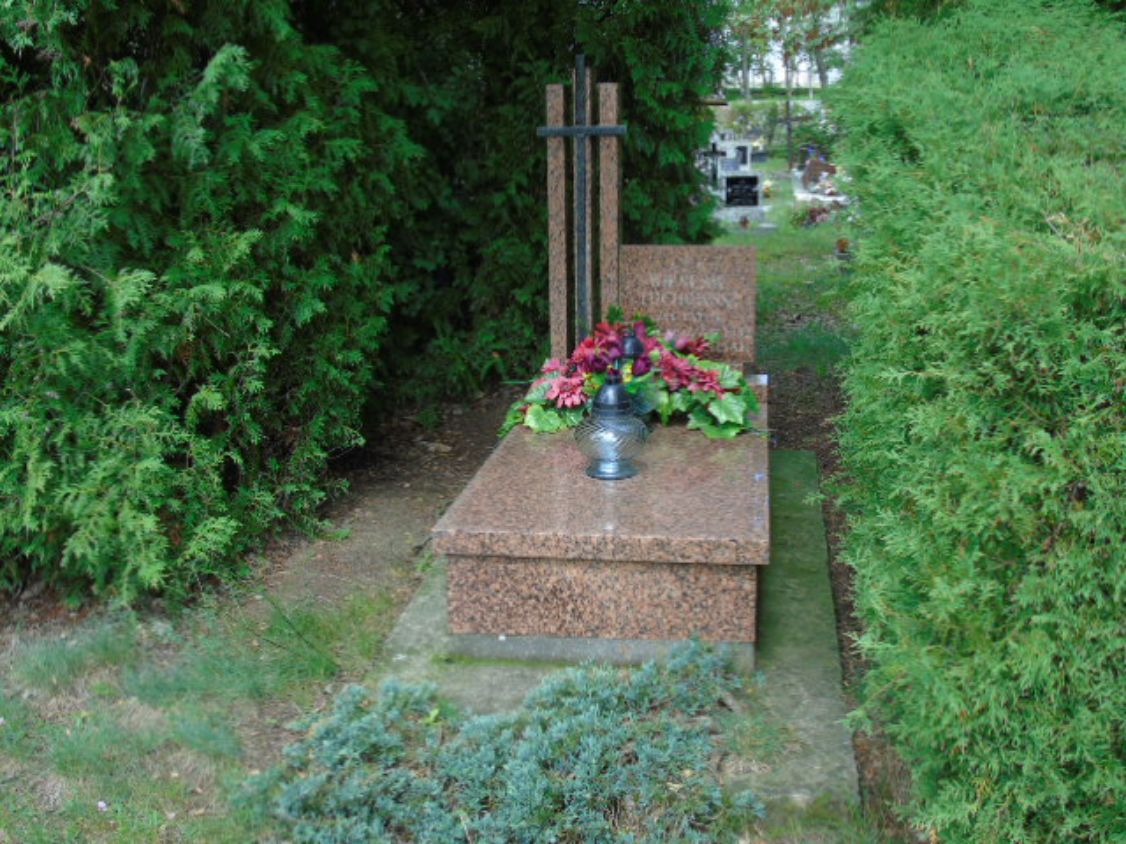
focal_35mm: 40
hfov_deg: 46.8
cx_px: 563
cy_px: 422
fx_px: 1301
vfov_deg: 36.0
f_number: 3.9
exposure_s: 1/160
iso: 80
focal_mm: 7.1
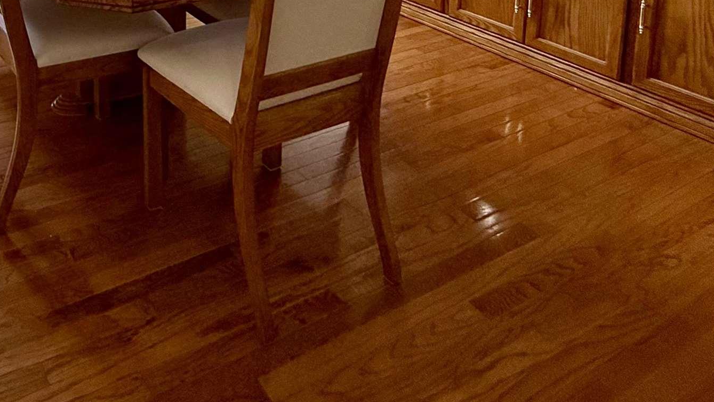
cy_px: -136
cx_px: 140
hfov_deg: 52.8
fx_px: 663
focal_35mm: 35
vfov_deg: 27.5
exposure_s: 1/120
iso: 200
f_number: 2.2
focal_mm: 2.22
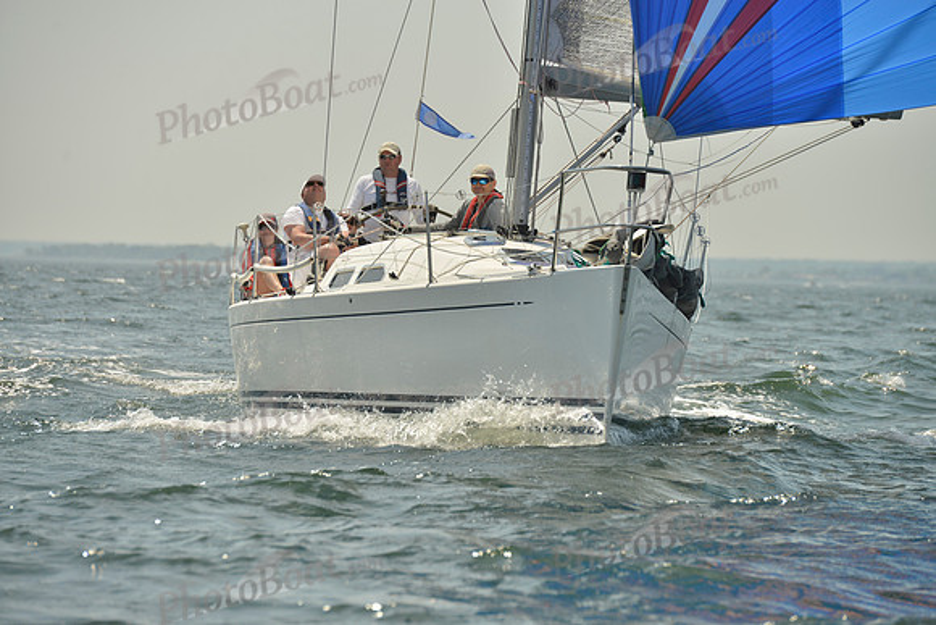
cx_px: 468
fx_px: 5201
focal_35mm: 200
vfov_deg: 6.9
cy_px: 312
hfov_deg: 10.3
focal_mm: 200
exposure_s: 1/1250
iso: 200
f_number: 8
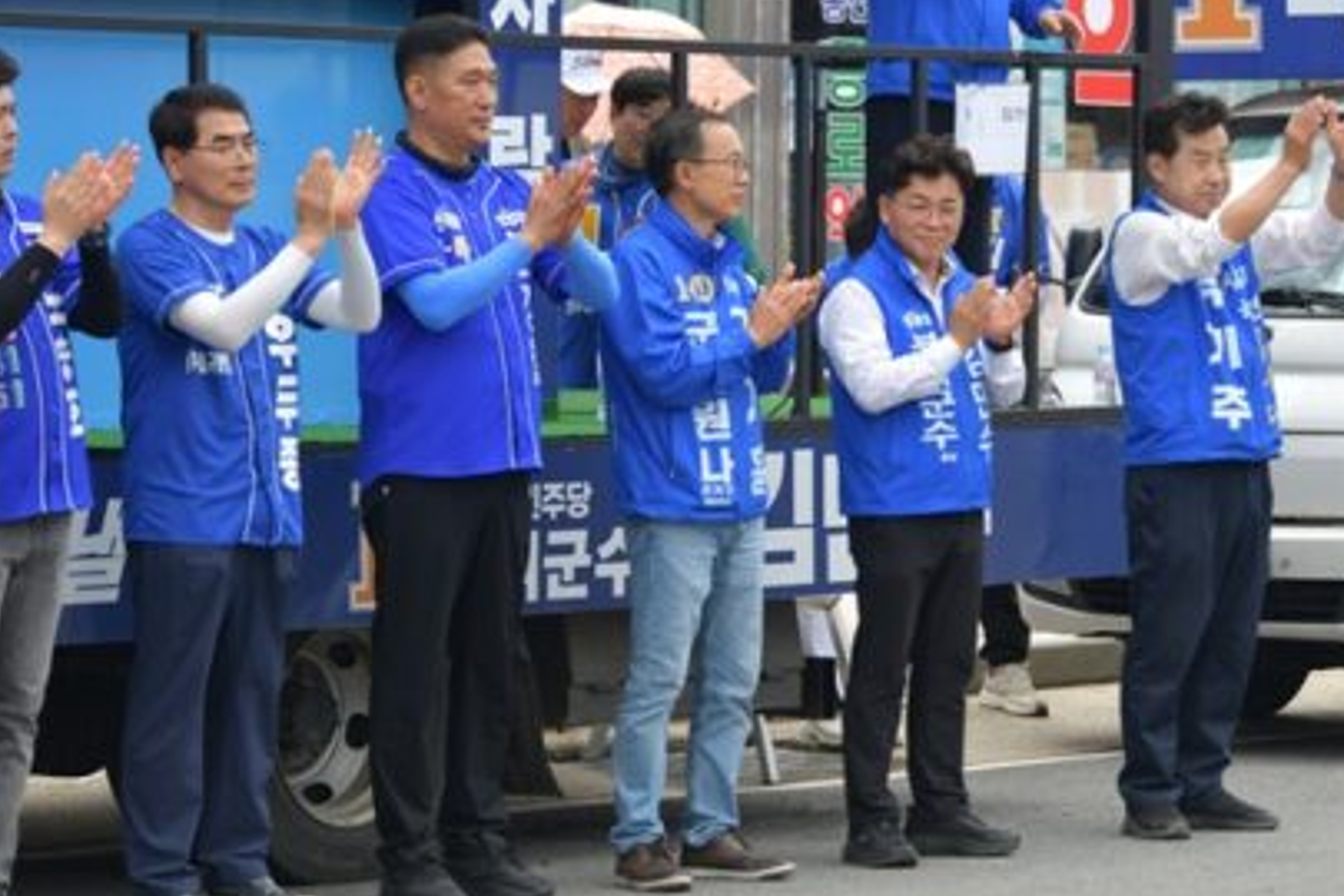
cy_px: 362
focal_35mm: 158
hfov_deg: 13.0
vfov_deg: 8.7
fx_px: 5898
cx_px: 903
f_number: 5.6
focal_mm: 100
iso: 160
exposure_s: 1/250
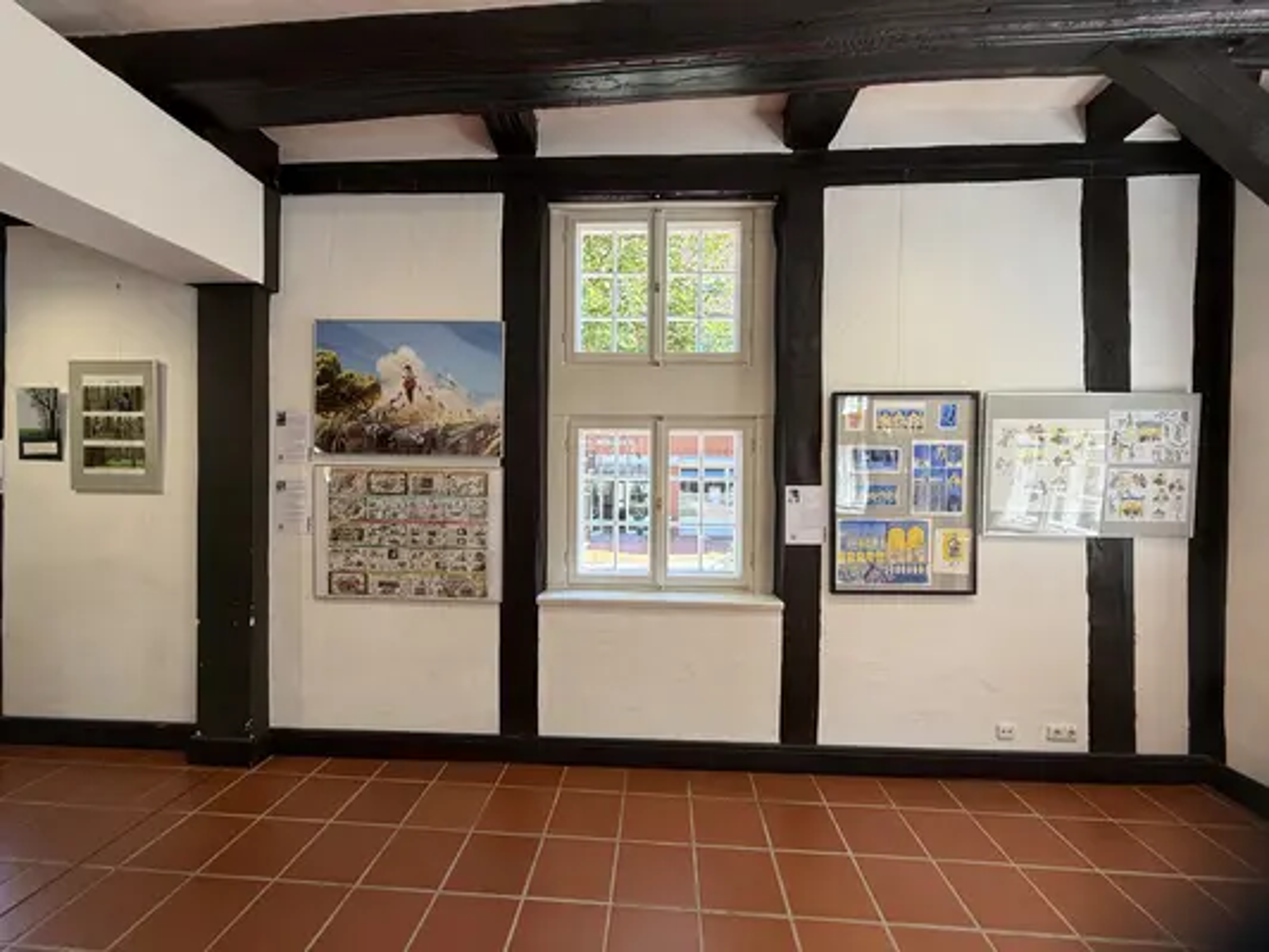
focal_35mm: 14
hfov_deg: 102.1
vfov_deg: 85.7
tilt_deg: +0.8
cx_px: 634
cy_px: 476
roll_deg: -0.4
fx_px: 513
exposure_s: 1/100
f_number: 2.2
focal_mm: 2.22
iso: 64
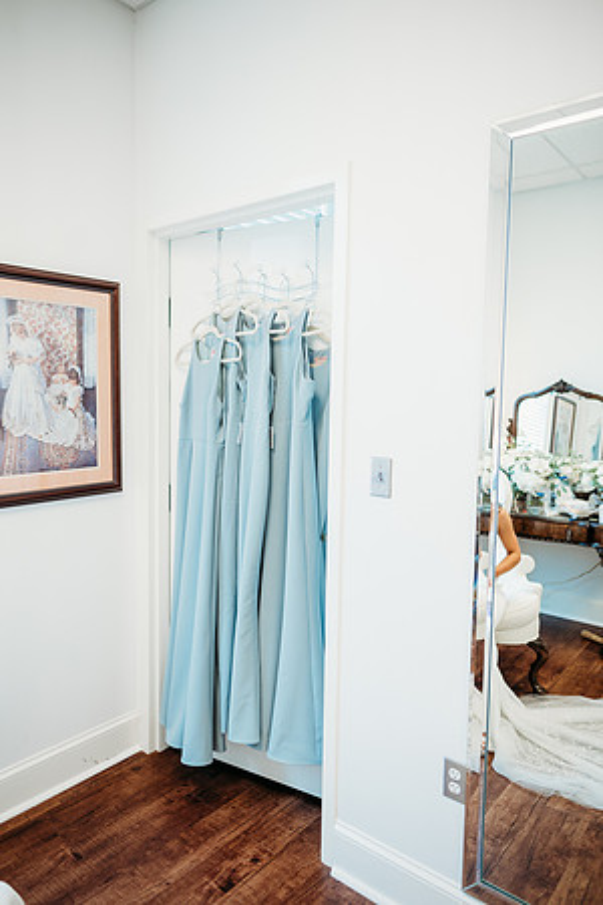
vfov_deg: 73.7
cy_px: 452
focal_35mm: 24
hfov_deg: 53.1
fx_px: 603
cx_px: 302
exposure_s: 1/160
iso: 320
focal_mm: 24
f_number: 2.5
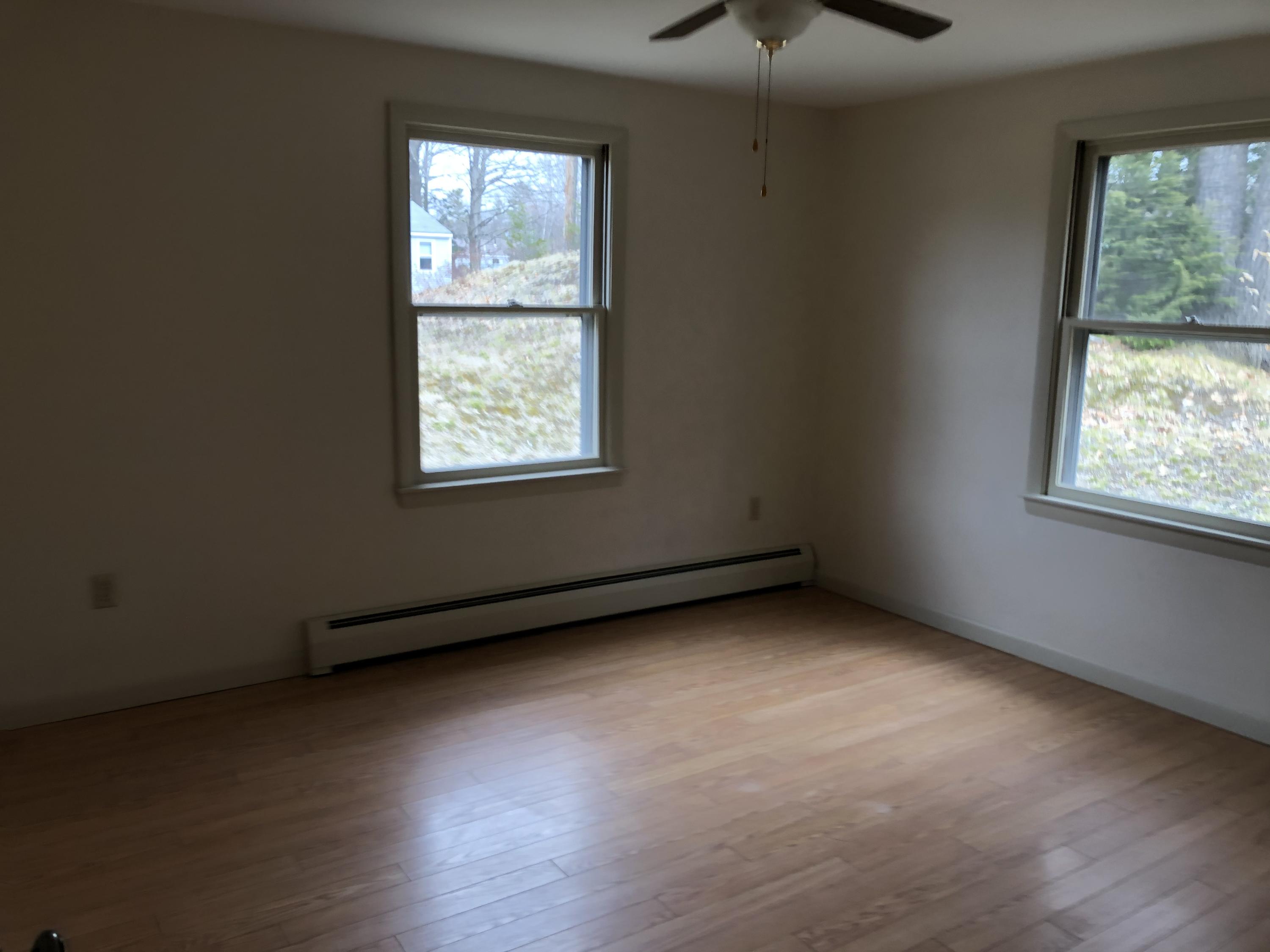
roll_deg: -1.0
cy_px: 476
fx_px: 1027
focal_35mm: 28
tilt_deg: -6.0
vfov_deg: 49.7
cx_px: 635
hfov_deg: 63.4
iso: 64
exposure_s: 1/120
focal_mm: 4
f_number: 1.8
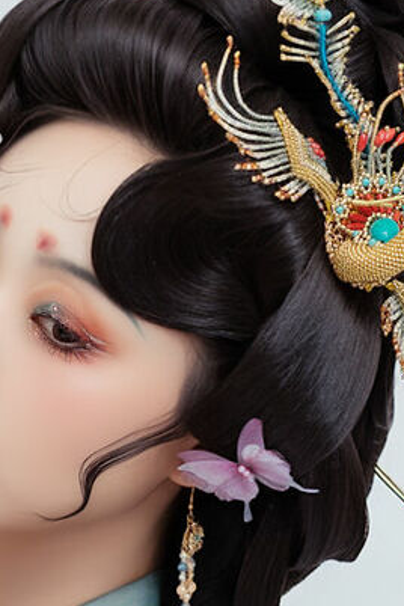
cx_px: -77
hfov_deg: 7.0
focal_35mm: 196
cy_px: 672
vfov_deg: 10.4
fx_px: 3299
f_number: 2.8
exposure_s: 1/125
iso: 100
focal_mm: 50
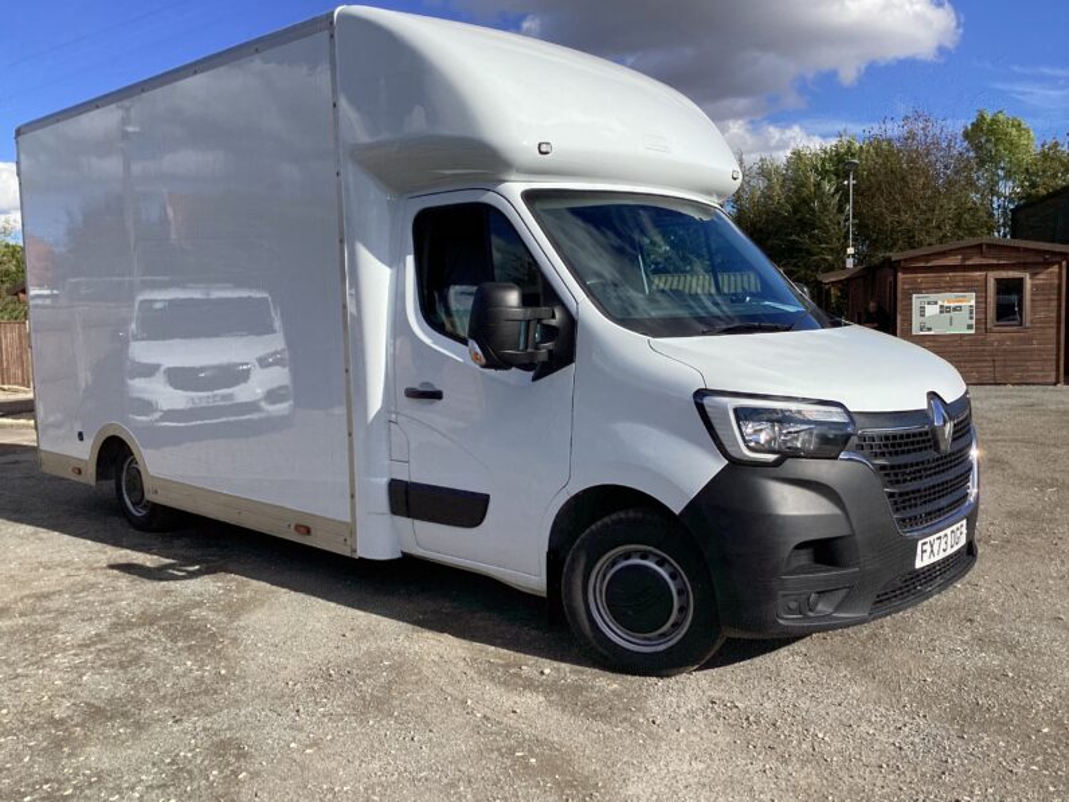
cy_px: 401
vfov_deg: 45.4
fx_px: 957
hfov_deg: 58.4
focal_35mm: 31
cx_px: 534
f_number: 2.4
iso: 25
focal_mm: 3.3
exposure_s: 1/1538
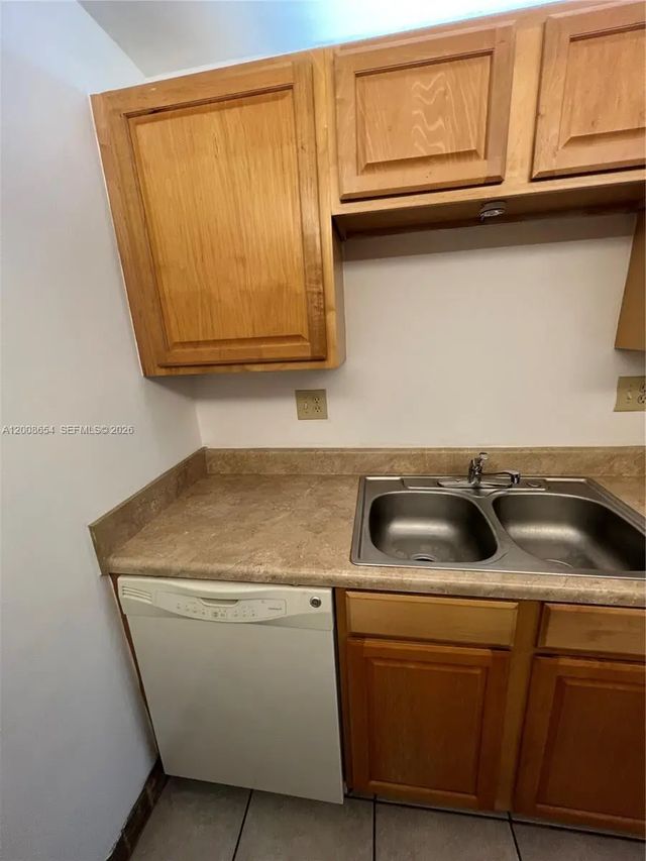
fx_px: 323
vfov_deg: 106.2
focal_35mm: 13
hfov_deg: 89.9
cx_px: 323
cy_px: 430
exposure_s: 1/60
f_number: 1.8
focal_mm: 1.57
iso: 160
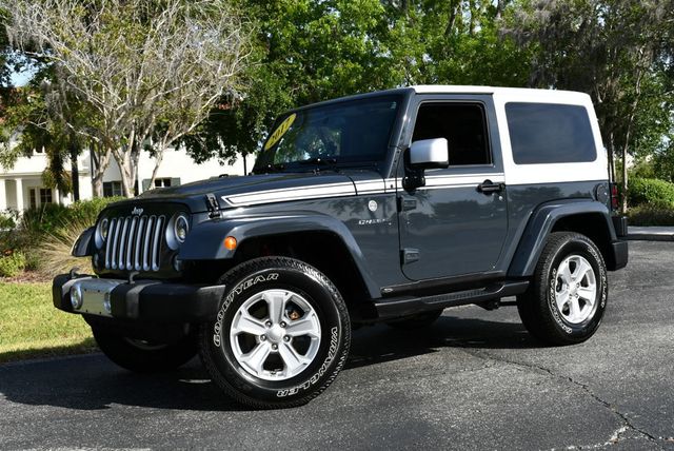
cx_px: 337
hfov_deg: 41.1
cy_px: 226
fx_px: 899
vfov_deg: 28.1
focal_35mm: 48
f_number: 8
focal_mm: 24
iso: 125
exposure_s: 1/250
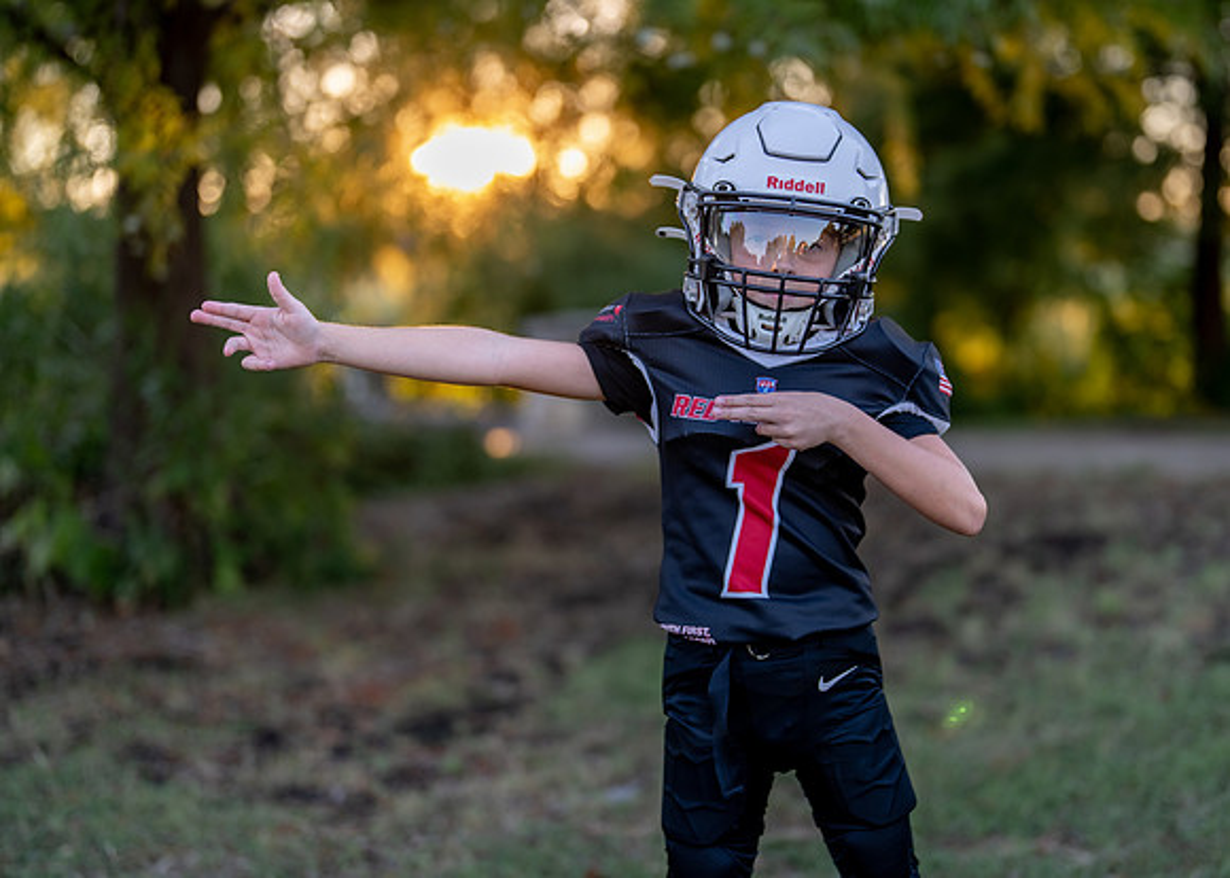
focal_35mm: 58
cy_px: 430
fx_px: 2024
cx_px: 721
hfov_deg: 33.7
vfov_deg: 24.5
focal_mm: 50
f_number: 1.2
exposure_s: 1/400
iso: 100
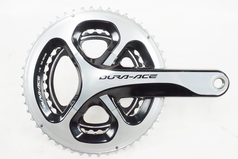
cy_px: 80
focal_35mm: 64
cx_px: 119
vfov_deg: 21.1
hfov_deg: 31.2
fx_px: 426
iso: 12800
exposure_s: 1/125
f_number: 13
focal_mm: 43
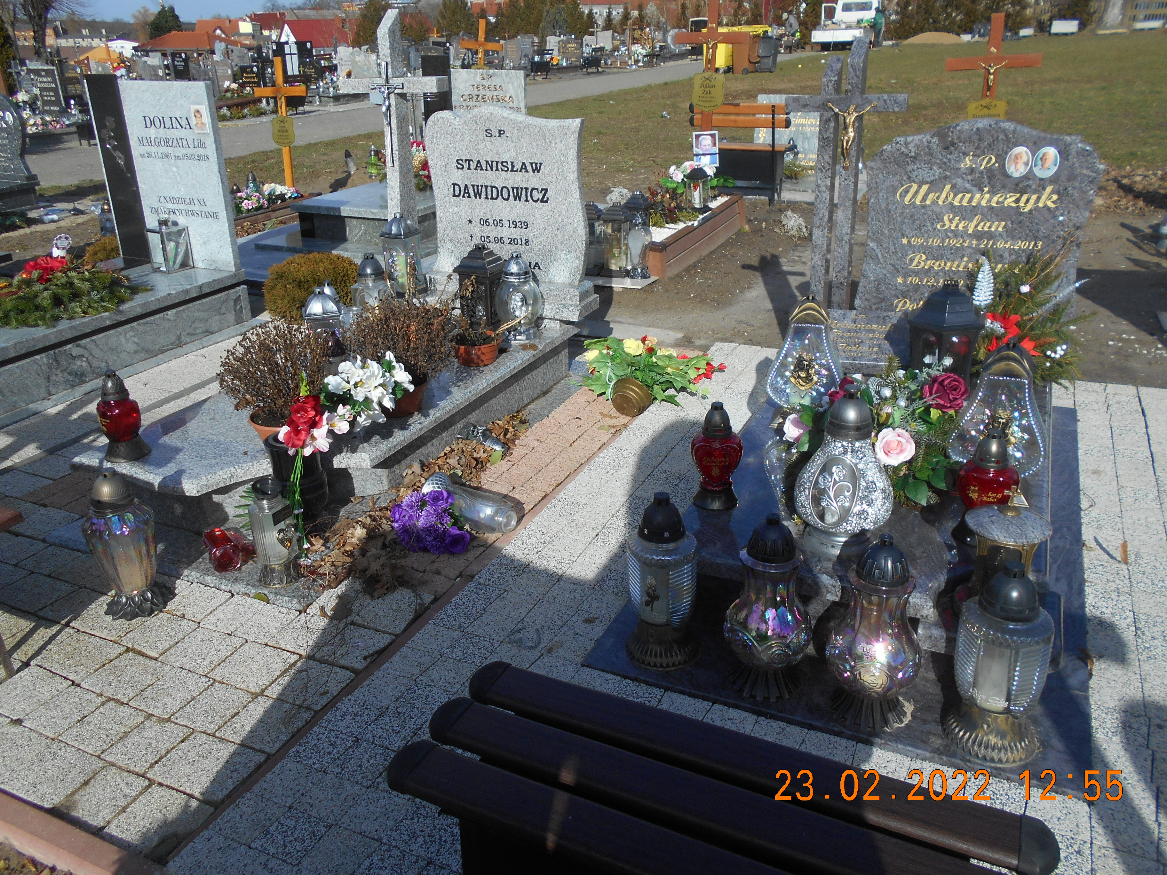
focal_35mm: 26
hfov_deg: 67.3
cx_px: 584
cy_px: 438
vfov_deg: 53.1
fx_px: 877
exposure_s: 1/1250
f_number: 3.2
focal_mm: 4.6
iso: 80
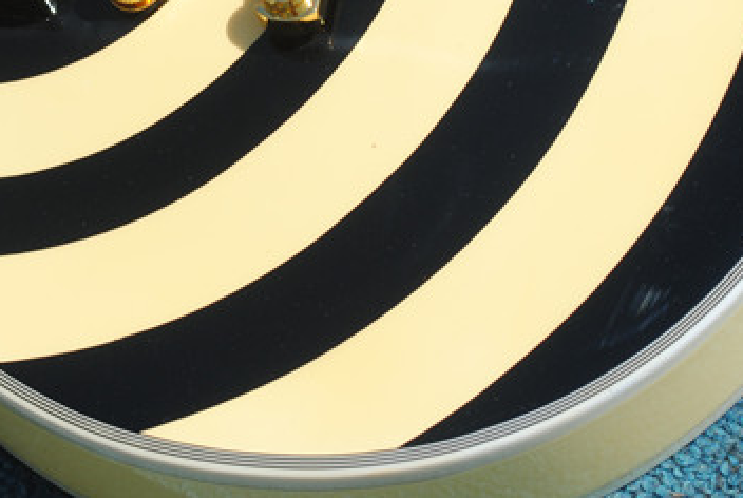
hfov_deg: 10.4
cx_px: 72
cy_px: -41
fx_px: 4052
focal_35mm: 196
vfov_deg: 7.0
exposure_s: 1/320
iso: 100
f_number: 9
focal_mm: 46
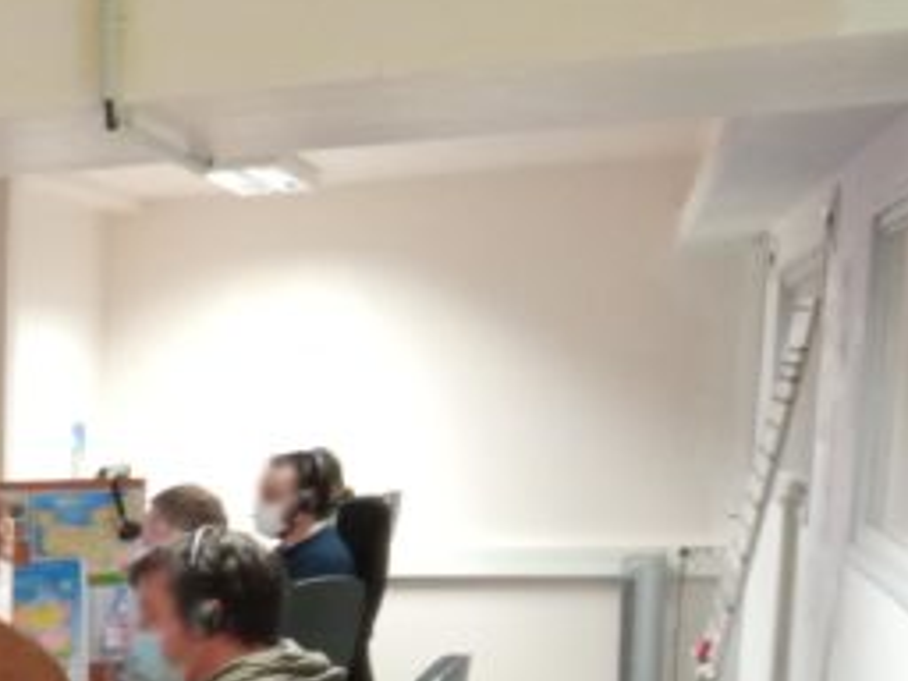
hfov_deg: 20.7
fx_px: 2125
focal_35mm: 81
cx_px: -440
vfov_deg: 17.1
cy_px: 883
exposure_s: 1/20
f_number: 2.2
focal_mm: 3.79
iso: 1013
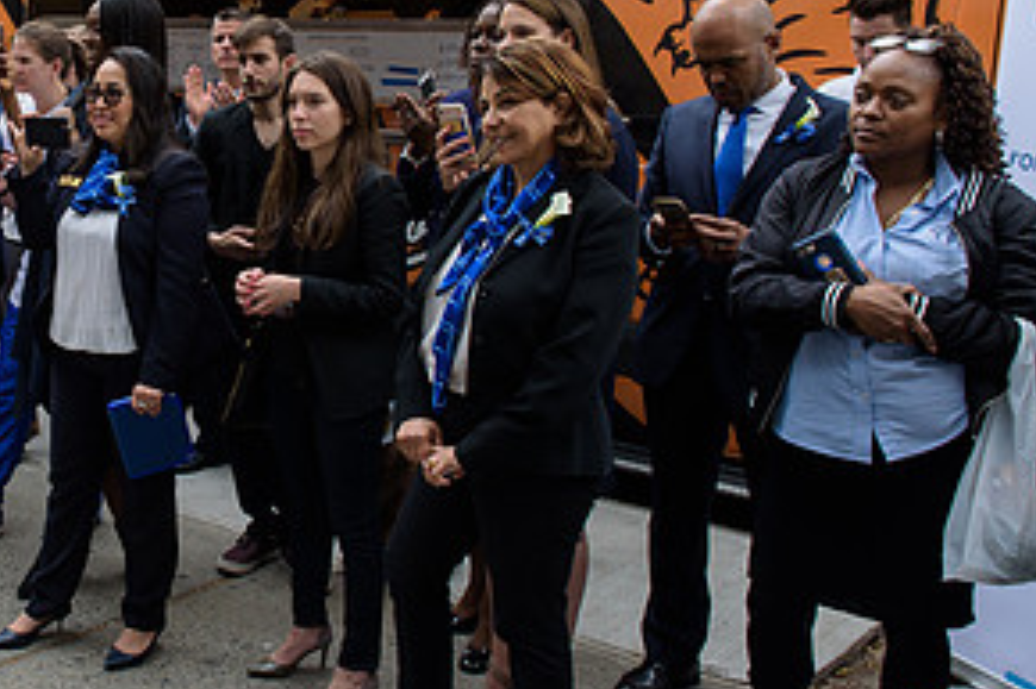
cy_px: 198
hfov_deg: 38.8
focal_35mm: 48
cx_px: 139
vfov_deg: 27.8
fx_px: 1380
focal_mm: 24
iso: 200
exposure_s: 1/250
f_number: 5
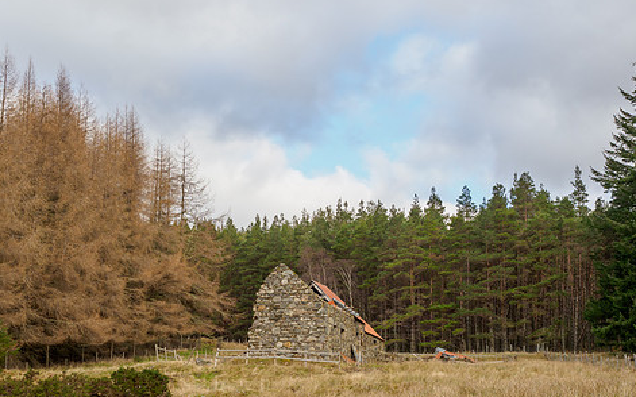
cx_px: 261
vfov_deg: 21.5
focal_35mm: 60
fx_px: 1040
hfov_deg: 33.9
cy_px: 265
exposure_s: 1/320
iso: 200
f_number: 5.6
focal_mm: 23
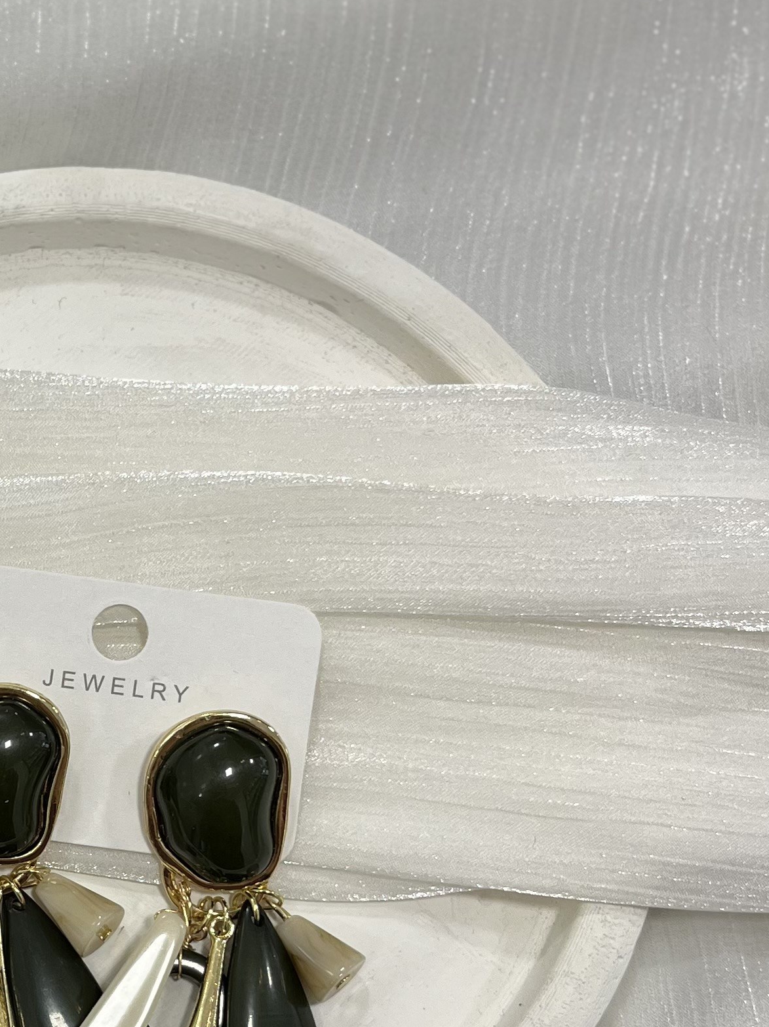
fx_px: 1985
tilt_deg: -80.3
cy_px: 821
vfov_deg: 28.4
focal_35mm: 67
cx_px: -58
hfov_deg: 20.9
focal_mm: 5.1
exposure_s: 1/100
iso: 40
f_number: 1.6
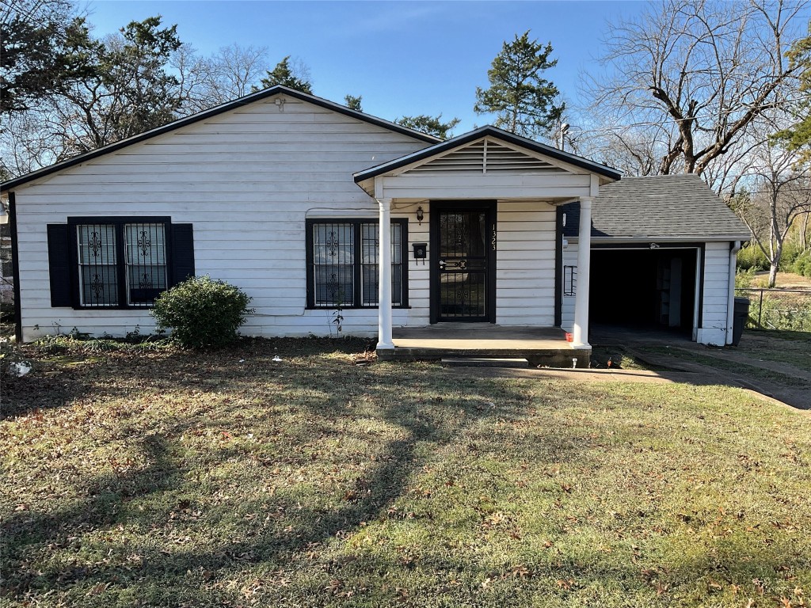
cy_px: 304
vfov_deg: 48.2
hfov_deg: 61.7
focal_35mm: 29
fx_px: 679
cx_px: 406
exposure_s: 1/593
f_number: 1.8
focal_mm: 3
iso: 16
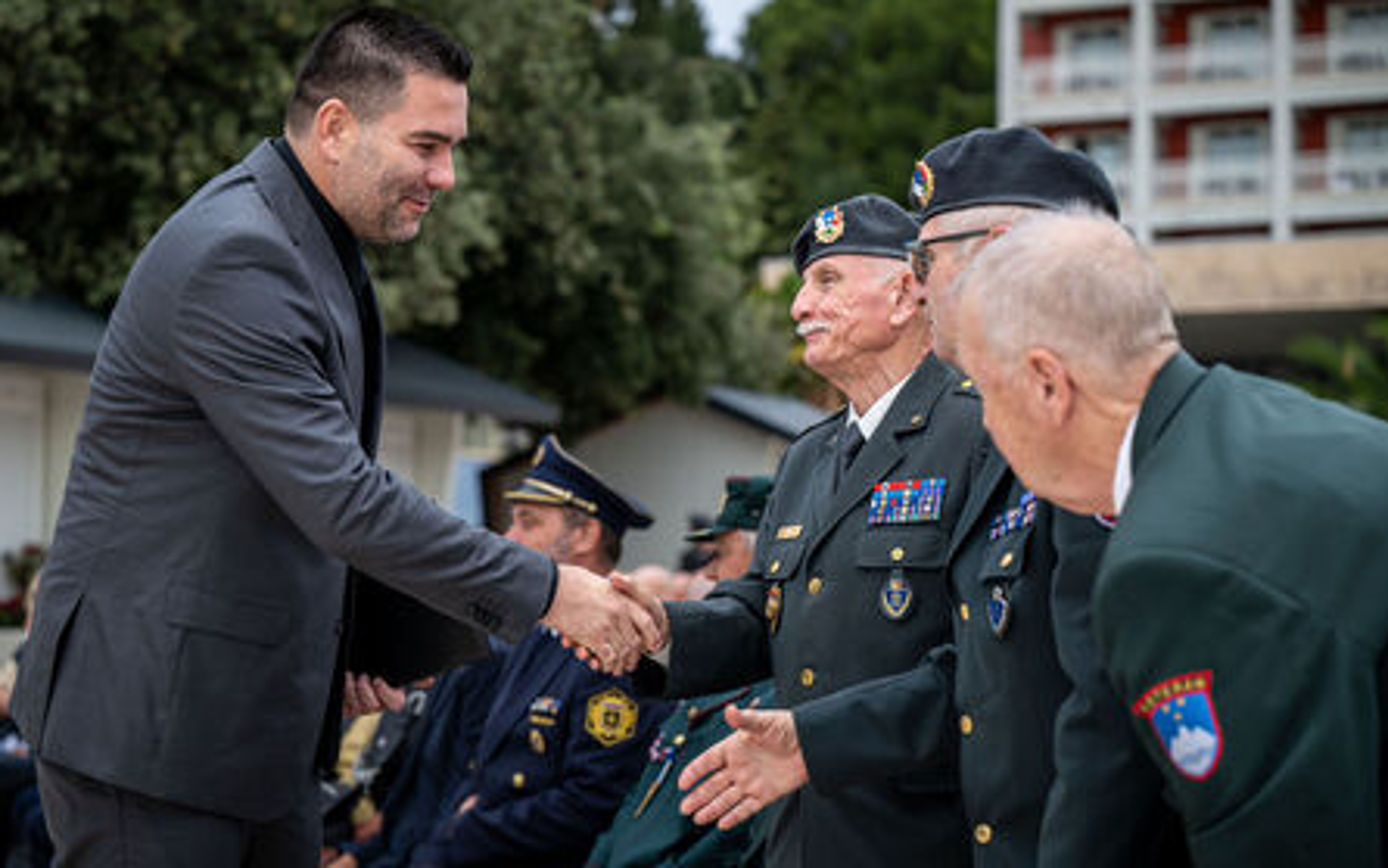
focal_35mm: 72
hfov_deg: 28.6
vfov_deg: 18.1
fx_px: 2724
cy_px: 414
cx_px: 691
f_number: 3.5
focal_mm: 70
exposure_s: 1/320
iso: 64
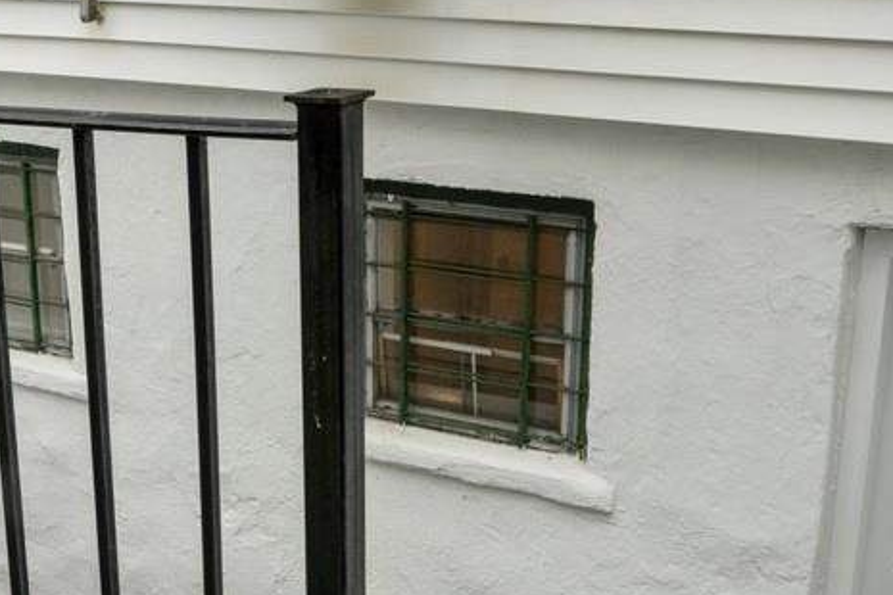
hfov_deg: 36.1
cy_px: 321
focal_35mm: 55
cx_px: 346
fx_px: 1364
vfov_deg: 24.6
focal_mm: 16
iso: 100
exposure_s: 1/20
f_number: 11
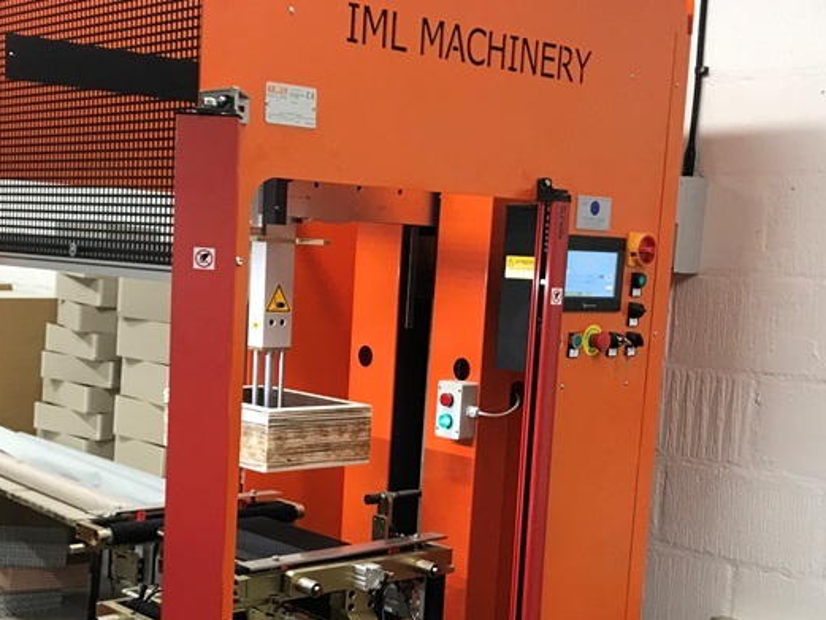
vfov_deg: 26.2
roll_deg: -2.5
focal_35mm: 55
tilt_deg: -9.2
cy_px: 469
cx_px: 349
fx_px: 1313
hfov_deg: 34.9
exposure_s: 1/20
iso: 32
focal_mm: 3.99
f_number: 1.8
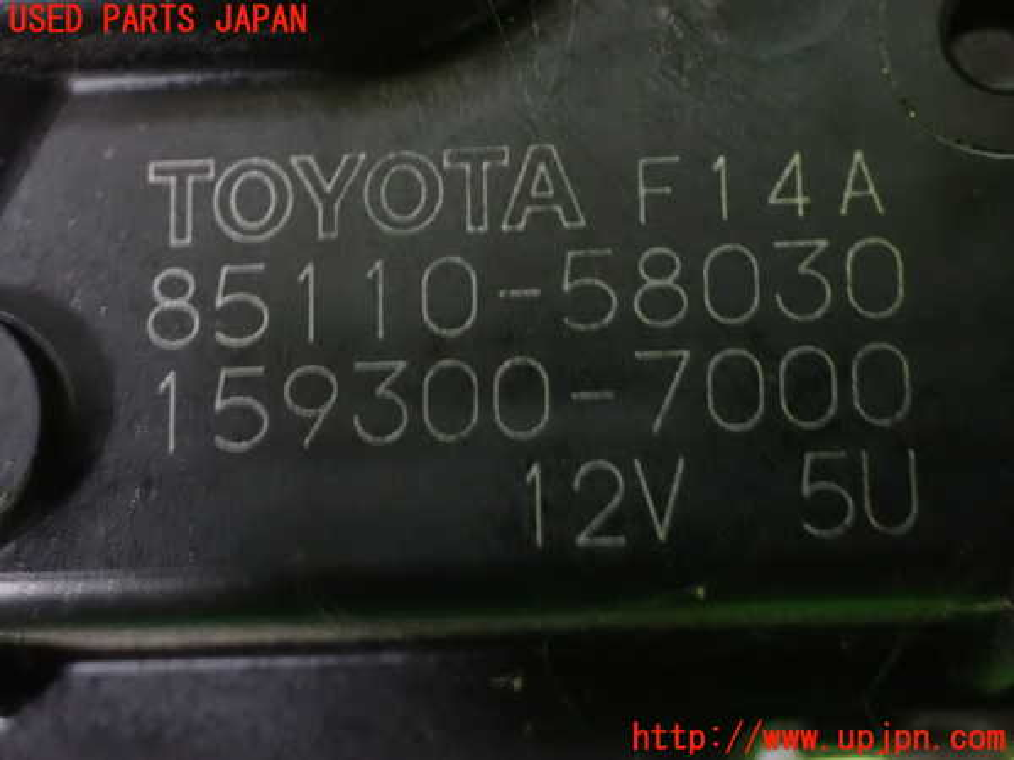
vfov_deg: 23.7
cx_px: 507
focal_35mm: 62
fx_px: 1816
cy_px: 380
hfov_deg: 31.2
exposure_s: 1/8
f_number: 3.6
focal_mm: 11.09
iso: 1600
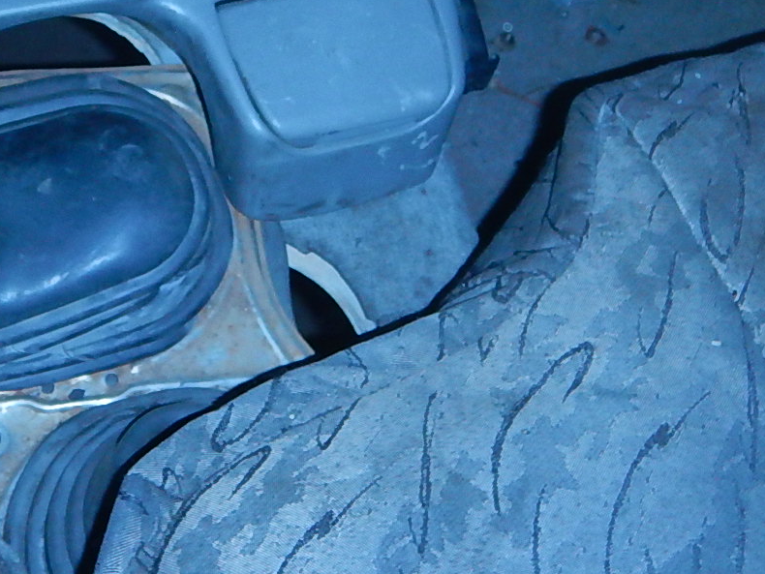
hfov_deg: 28.0
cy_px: 37
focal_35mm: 69
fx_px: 1525
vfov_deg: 20.8
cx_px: 250
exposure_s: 1/30
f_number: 2.8
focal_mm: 4.3
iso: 200
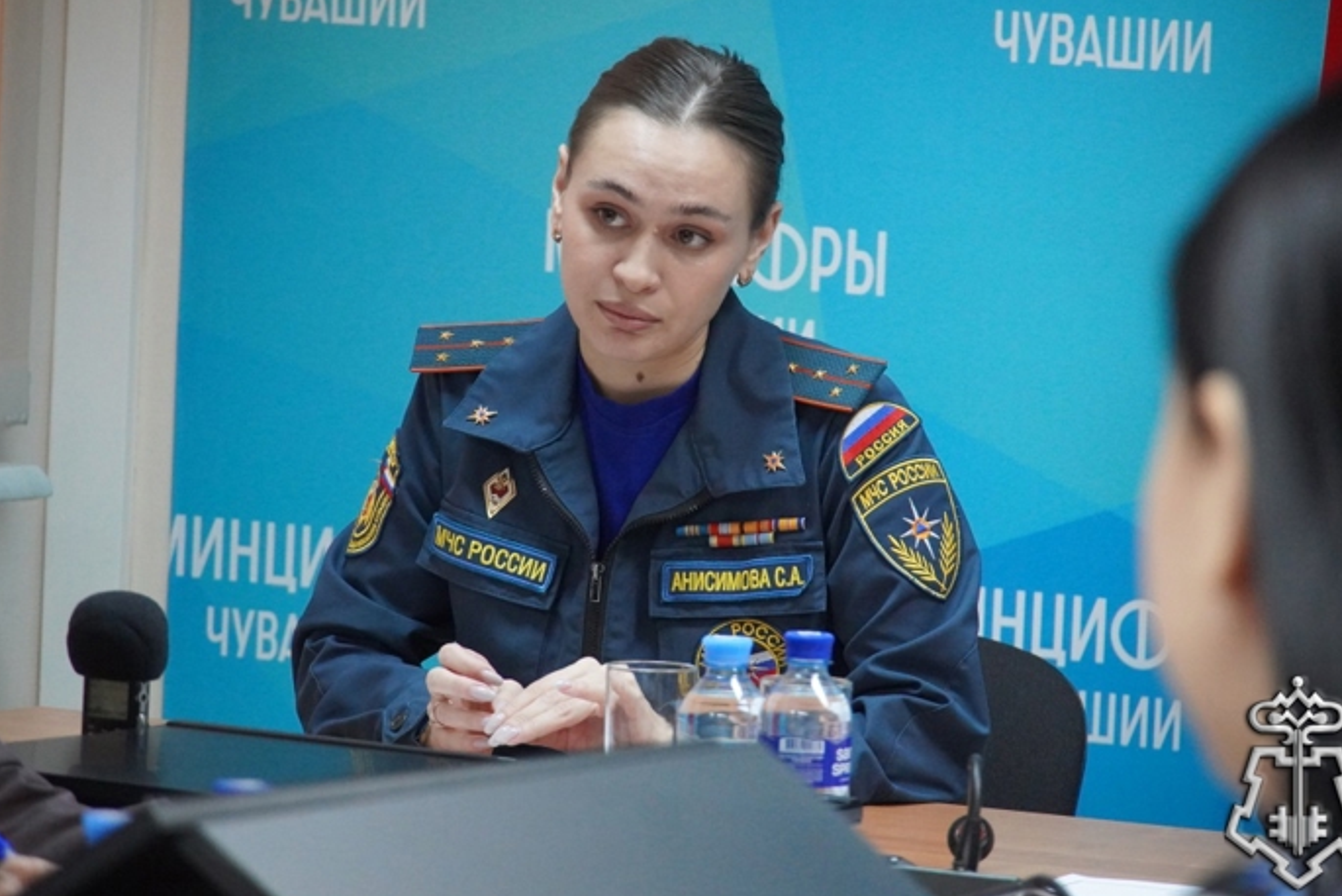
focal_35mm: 222
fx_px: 8260
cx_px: 687
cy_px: 416
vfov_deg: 6.2
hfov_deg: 9.3
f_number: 5.6
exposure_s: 1/200
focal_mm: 135
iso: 6400
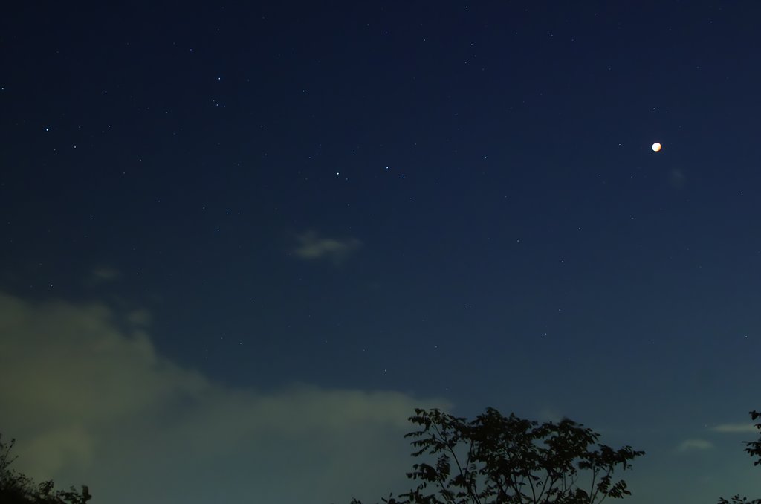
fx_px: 696
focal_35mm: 33
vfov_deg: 39.8
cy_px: 252
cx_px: 380
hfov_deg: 57.3
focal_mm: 21.88
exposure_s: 8
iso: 3200
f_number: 4.5
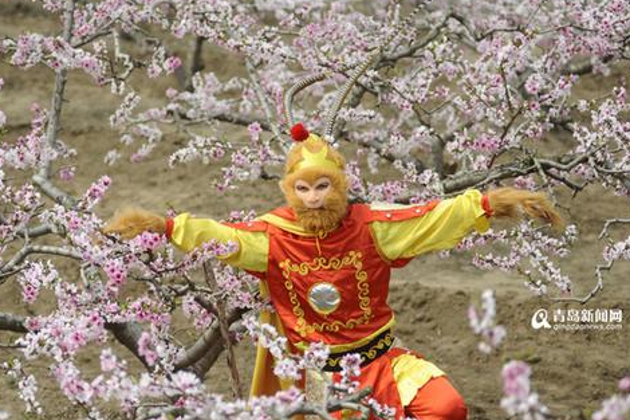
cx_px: 239
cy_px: 224
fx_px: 1907
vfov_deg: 12.6
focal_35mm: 109
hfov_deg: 18.7
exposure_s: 1/2000
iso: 200
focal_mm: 80
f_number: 2.8
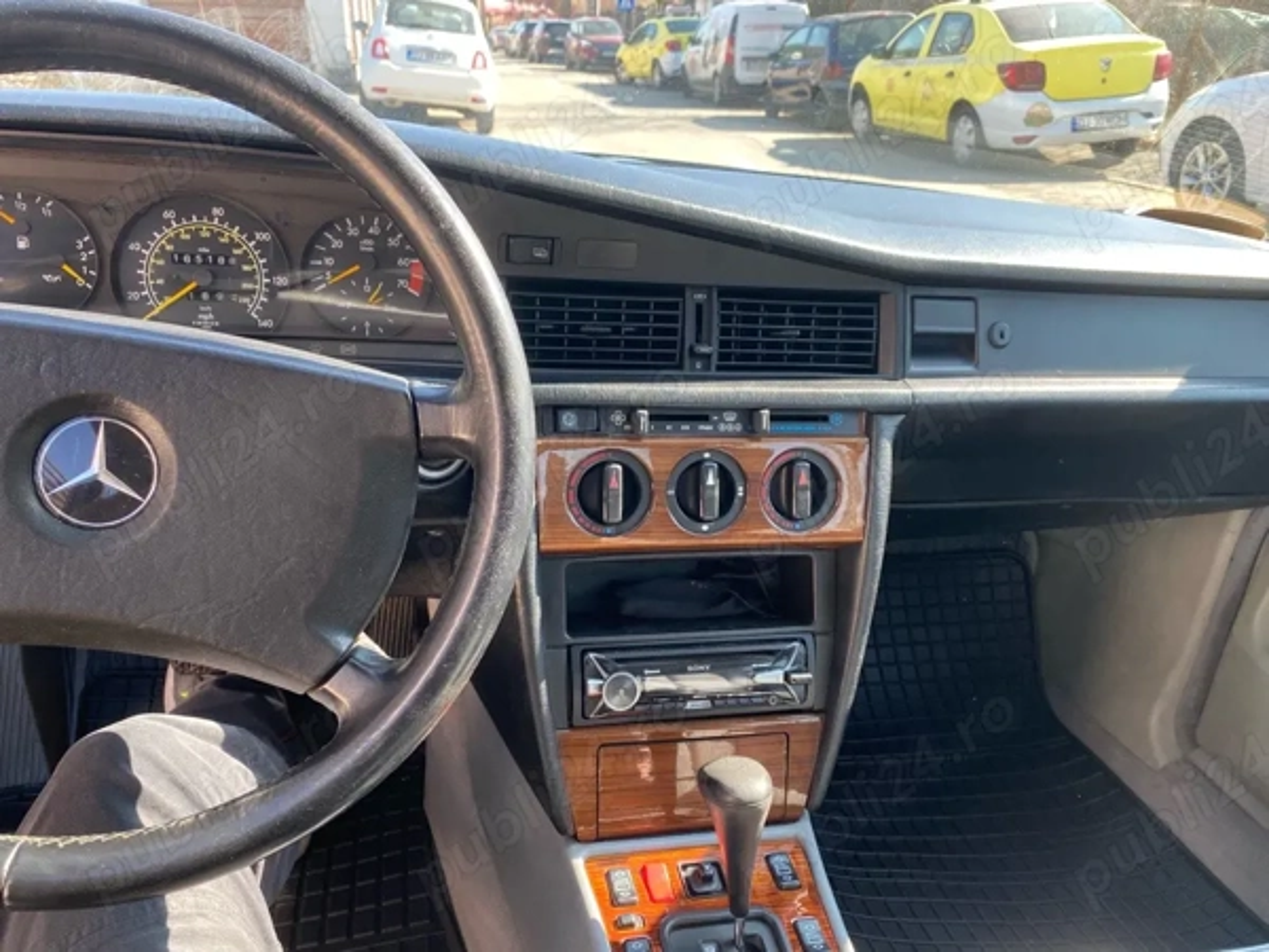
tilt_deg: -22.7
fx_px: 953
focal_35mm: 26
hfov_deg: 67.3
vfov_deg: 53.1
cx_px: 634
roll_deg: -1.7
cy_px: 476
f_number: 1.8
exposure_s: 1/128
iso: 32
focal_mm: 4.25
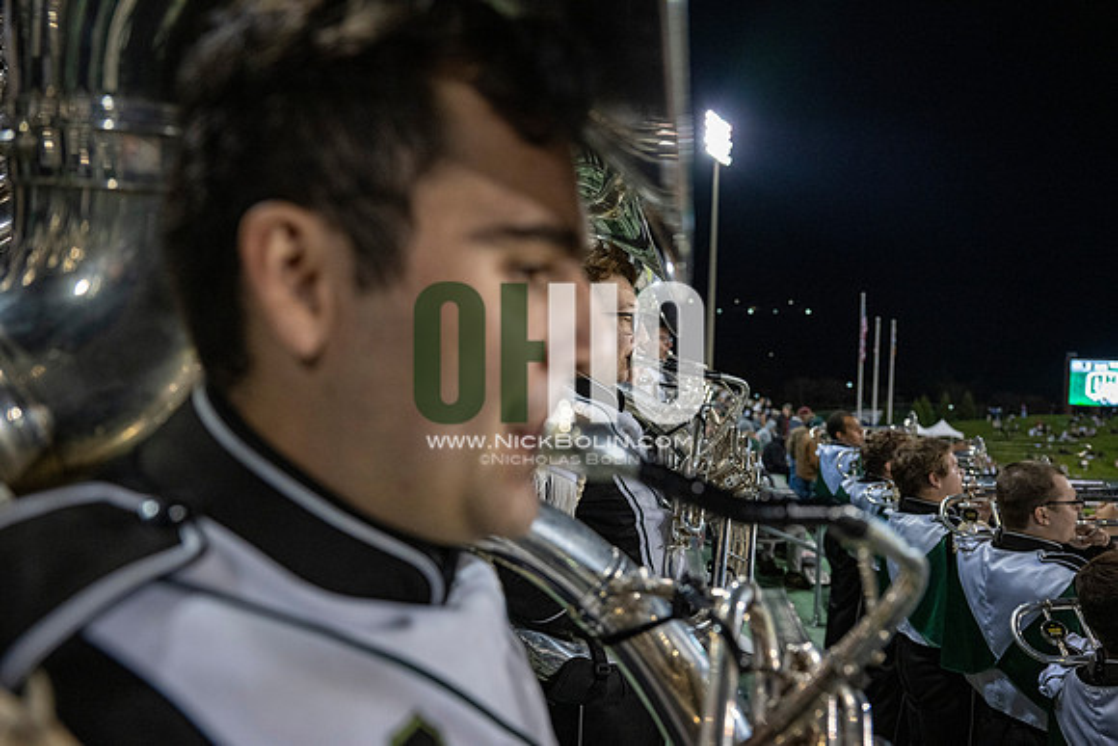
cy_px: 373
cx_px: 559
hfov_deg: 73.7
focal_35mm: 24
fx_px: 745
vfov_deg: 53.2
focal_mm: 24
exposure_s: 1/500
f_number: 3.2
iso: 2000
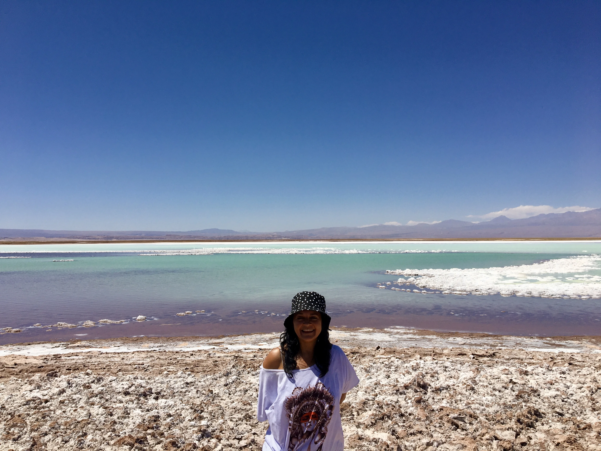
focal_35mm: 29
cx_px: 300
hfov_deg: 61.7
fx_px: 503
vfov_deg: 48.2
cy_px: 226
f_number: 2.2
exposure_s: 1/3846
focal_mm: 4.15
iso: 25
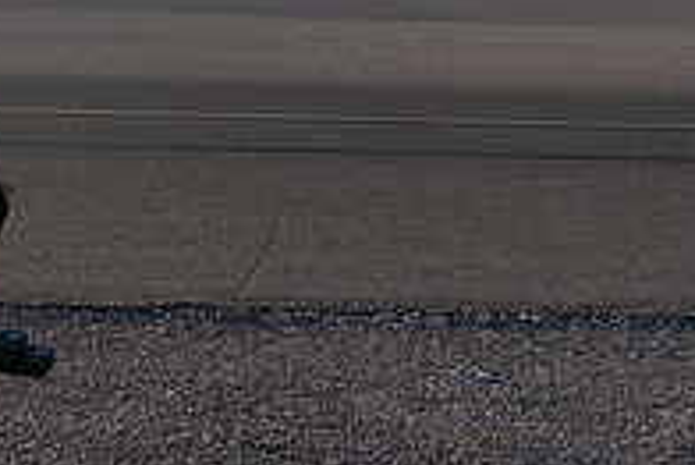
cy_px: 137
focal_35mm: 71
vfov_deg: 19.1
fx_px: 1372
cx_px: -277
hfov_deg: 23.9
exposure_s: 1/2000
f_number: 8
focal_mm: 24
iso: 800
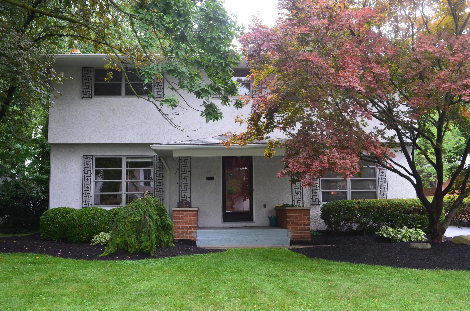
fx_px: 469
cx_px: 235
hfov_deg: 53.2
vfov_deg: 36.7
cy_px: 156
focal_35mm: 36
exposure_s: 1/60
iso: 400
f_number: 8
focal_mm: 24
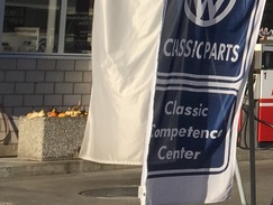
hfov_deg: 12.7
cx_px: 476
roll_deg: -1.4
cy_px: -57
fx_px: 1129
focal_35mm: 143
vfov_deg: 10.2
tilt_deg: +6.0
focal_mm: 4.15
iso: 32
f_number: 2.2
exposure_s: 1/2475
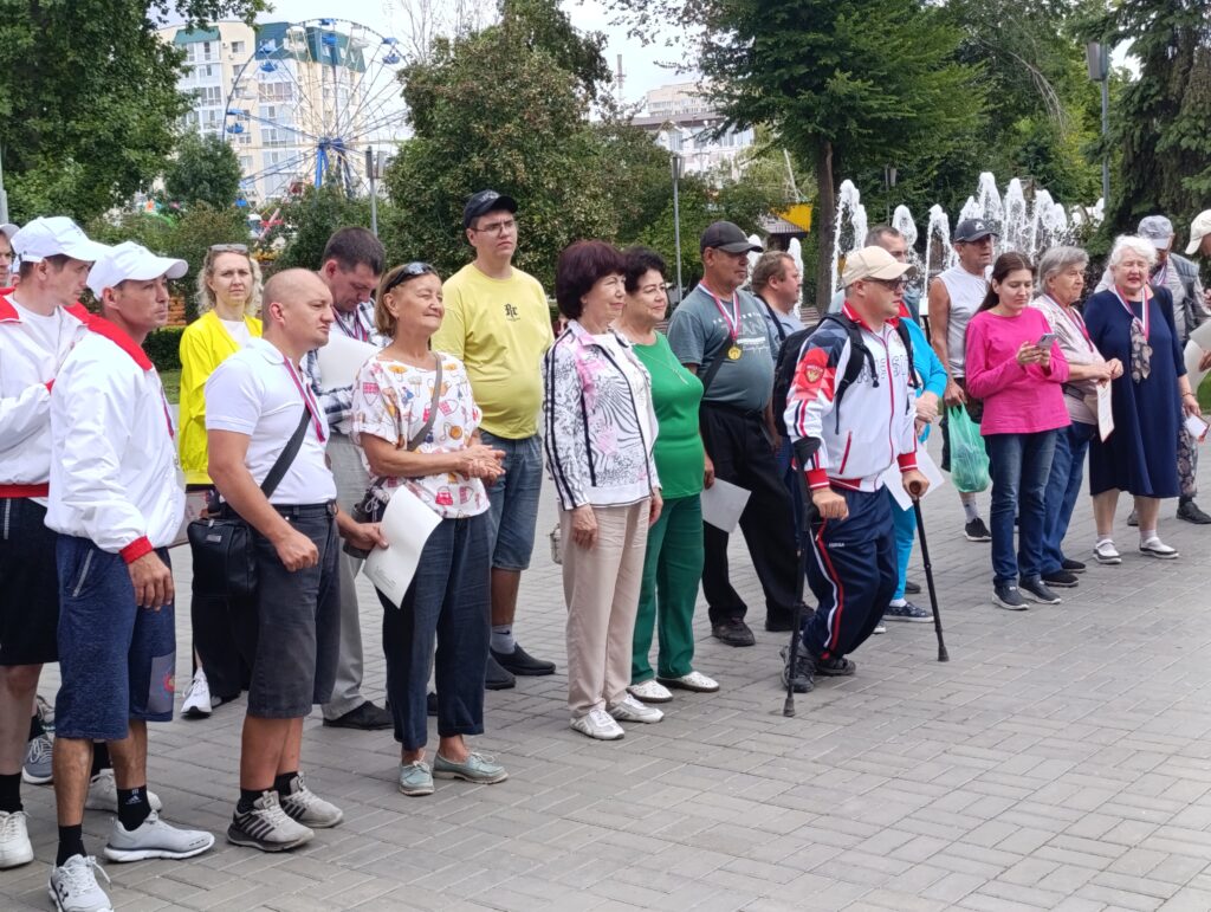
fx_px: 1612
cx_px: 606
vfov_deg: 31.6
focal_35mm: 46
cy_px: 456
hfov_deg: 41.2
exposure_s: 1/209
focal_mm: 6.14
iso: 50
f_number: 1.6
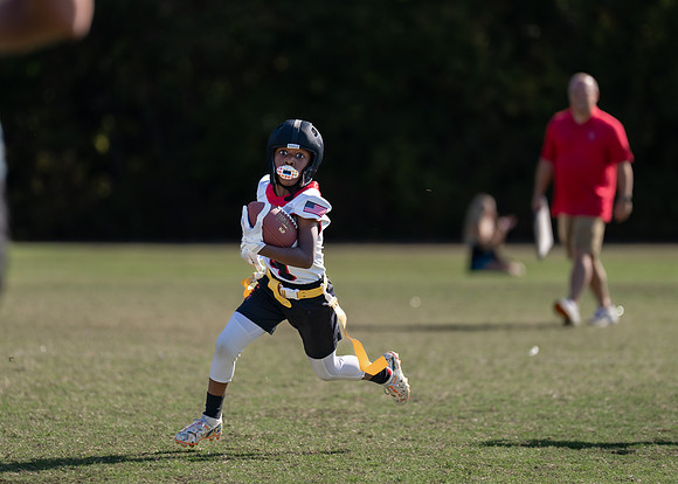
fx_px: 5498
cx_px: 301
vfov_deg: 5.0
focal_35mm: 286
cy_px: 205
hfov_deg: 7.1
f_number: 2.8
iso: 100
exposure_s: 1/1250
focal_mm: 200
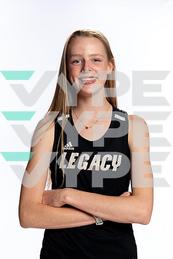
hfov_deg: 22.0
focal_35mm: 62
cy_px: 129
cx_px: 102
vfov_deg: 32.5
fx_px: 445
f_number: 8
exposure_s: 1/250
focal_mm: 41
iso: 160
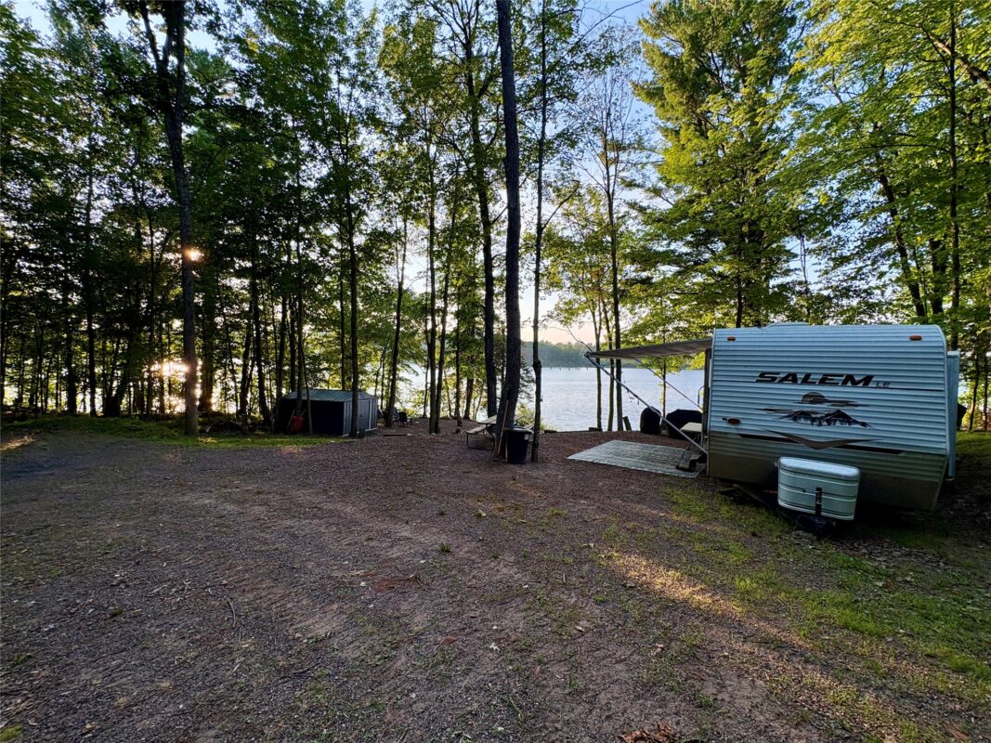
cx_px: 496
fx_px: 401
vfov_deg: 85.7
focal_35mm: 14
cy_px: 372
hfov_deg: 102.1
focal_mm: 2.22
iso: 64
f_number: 2.2
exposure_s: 1/329
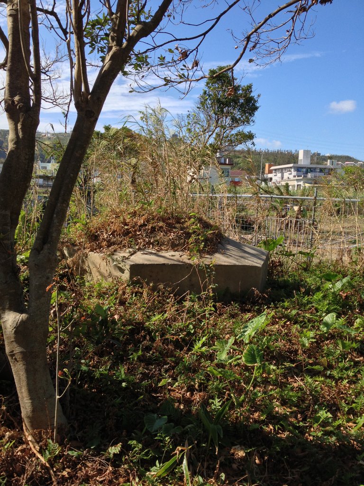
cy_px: 243
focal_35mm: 35
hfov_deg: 40.7
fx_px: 491
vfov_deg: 52.6
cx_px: 182
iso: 50
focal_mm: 4.28
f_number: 2.4
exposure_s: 1/1042
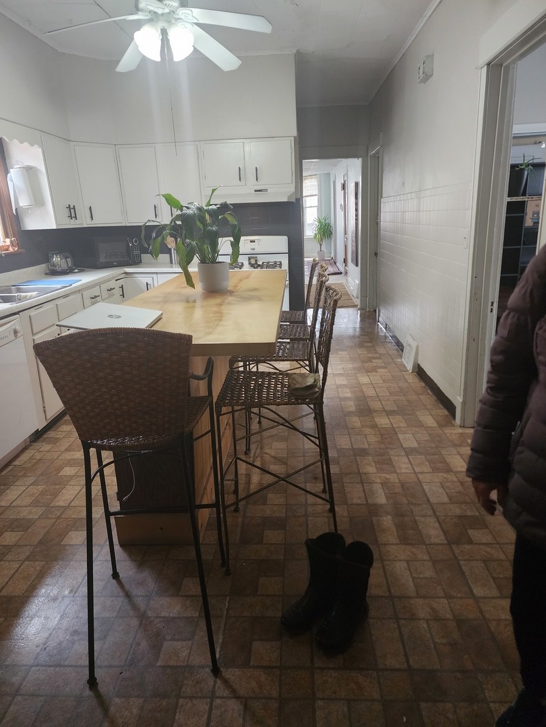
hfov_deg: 58.9
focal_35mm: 23
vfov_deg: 73.9
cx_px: 273
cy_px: 364
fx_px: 484
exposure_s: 1/120
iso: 640
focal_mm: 6.4
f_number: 1.8
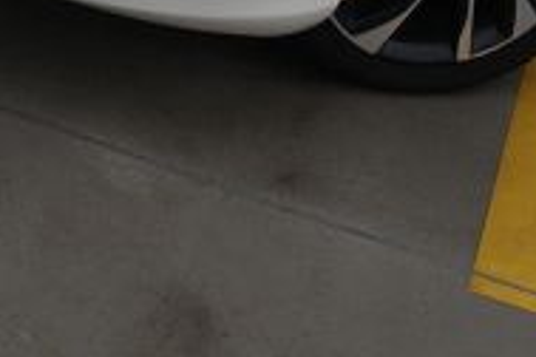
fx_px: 2174
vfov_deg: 8.5
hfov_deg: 14.0
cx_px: 406
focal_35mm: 146
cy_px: -514
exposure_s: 1/125
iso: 100
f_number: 5.6
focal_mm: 18
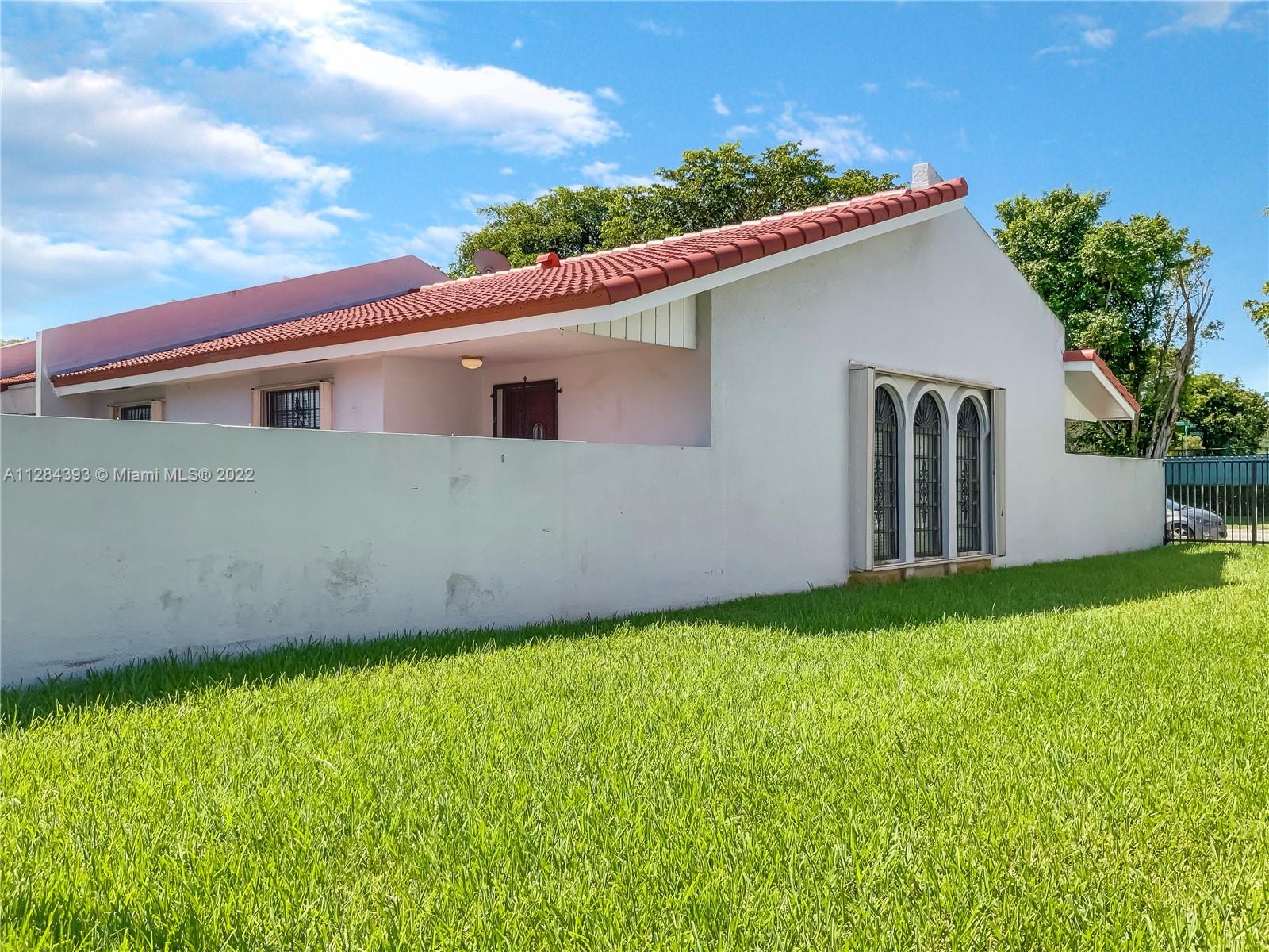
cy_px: 476
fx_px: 1063
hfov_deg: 61.7
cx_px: 634
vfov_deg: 48.2
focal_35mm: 29
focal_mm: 3
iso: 20
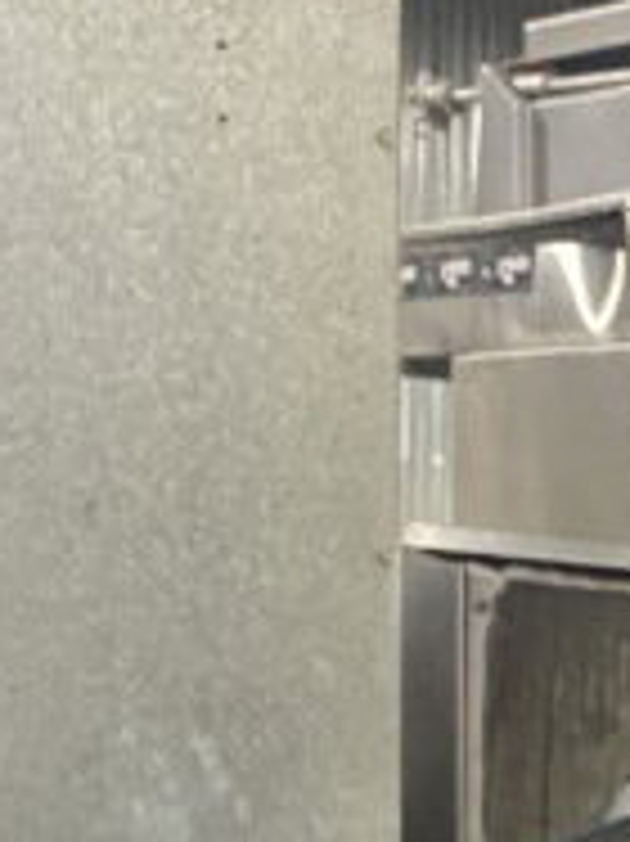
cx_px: 1314
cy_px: 1195
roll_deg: -3.6
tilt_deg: -10.4
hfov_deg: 11.6
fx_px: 2745
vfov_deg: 16.2
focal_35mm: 113
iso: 400
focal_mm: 4.25
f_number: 1.8
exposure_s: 1/60
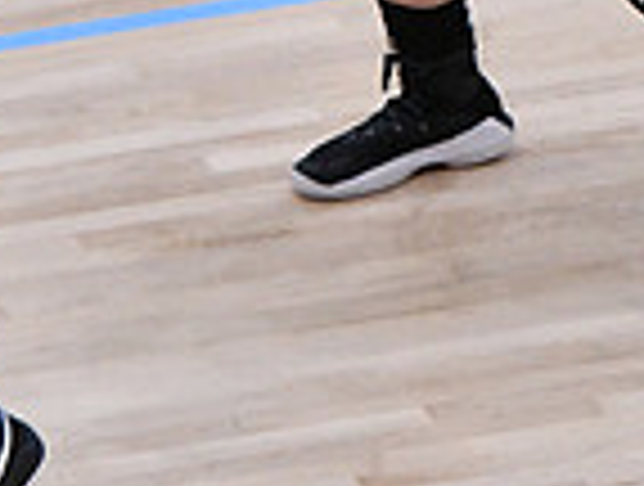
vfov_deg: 1.8
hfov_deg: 2.3
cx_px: 588
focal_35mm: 846
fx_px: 15778
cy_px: -716
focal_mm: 145
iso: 6400
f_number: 3.2
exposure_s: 1/1250
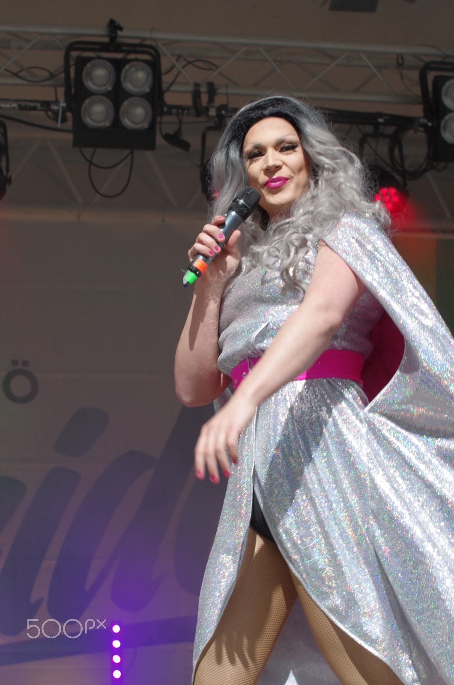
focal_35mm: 105
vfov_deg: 19.5
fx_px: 1995
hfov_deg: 13.0
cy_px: 342
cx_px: 227
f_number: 7.1
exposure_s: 1/250
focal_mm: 70
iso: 100
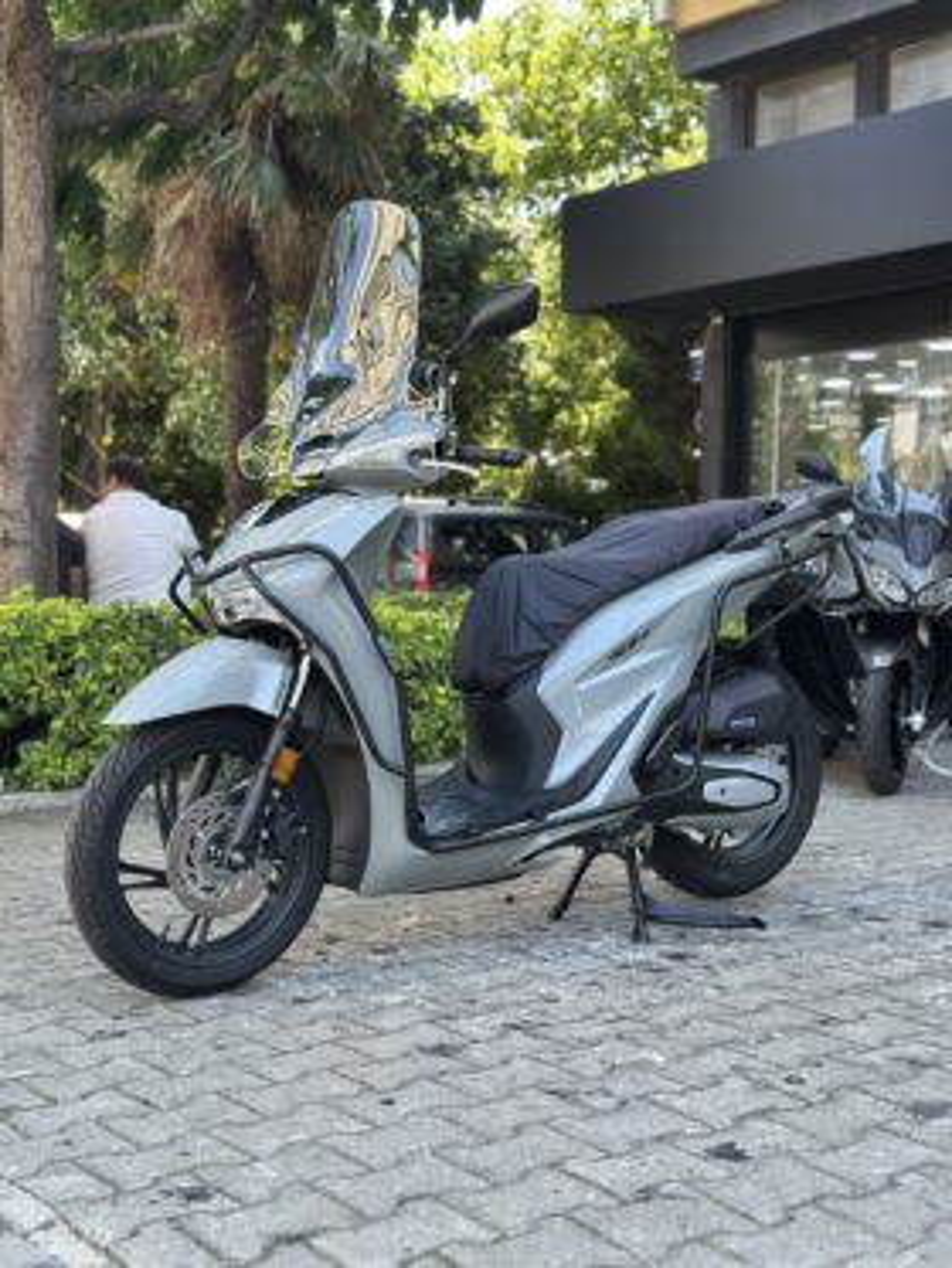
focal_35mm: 48
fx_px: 1759
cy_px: 634
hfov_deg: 30.3
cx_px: 476
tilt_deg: -1.5
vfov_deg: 39.6
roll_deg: -1.1
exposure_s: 1/351
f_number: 1.78
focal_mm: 6.86
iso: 80
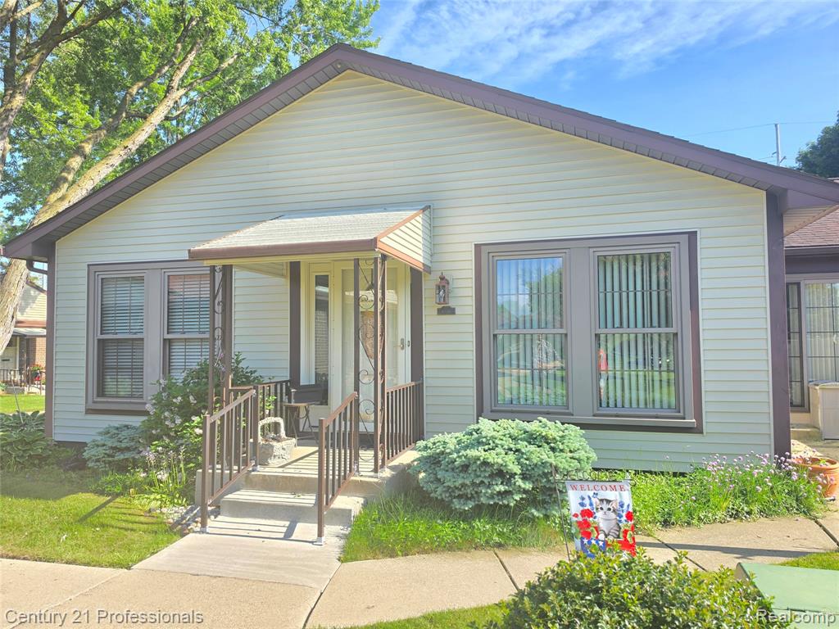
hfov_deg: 73.9
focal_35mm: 23
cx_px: 420
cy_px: 314
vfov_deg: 58.9
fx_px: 557
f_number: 1.4
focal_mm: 6.5
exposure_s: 1/200
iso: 10
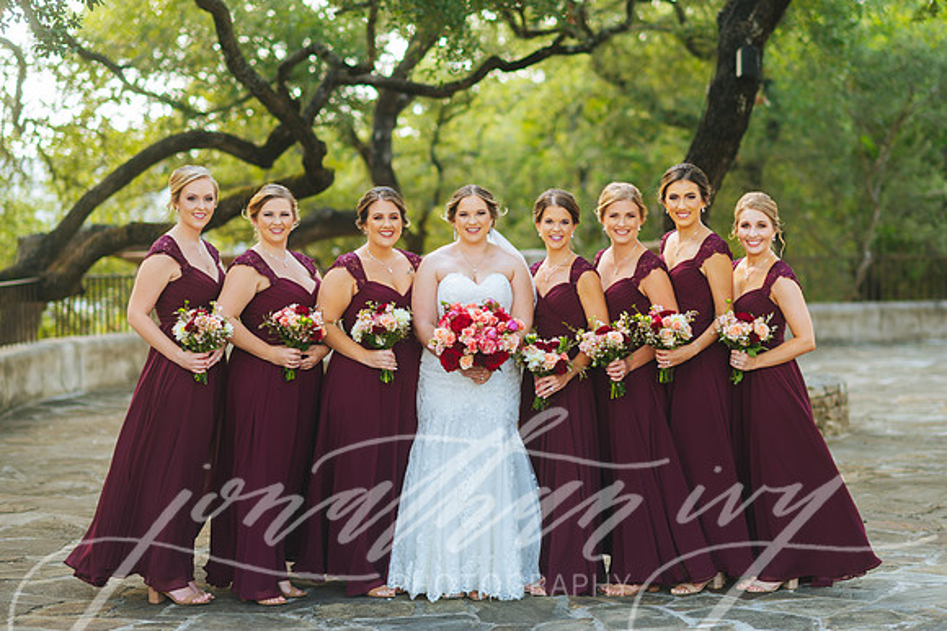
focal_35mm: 92
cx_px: 513
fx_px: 2421
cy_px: 316
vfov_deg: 14.8
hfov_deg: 22.1
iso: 160
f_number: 2
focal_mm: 85
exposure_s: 1/250
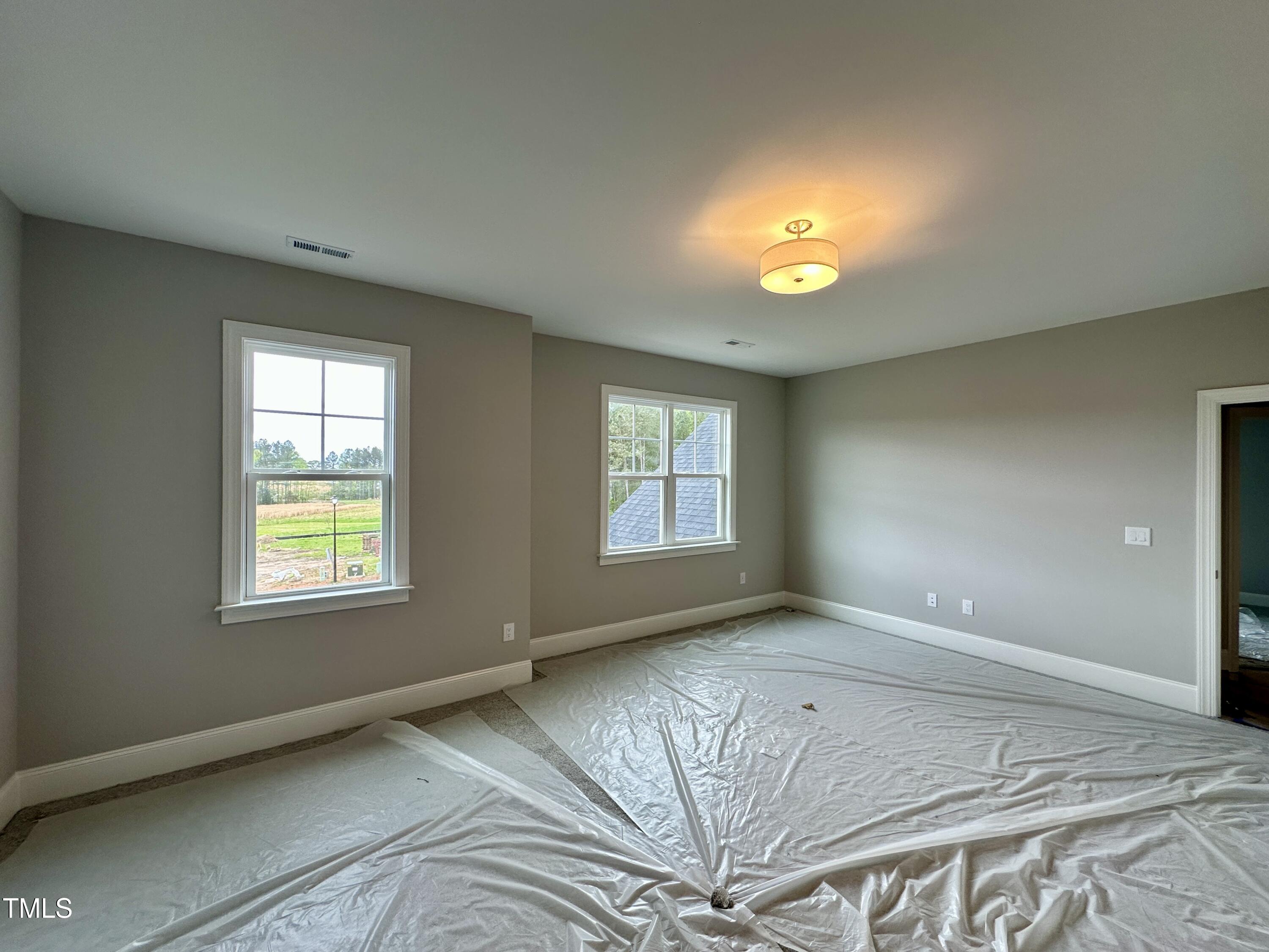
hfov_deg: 102.1
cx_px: 634
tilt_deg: -0.3
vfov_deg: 85.7
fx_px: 513
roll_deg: -0.1
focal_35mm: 14
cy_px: 476
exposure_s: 1/120
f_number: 2.2
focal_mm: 2.22
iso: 80
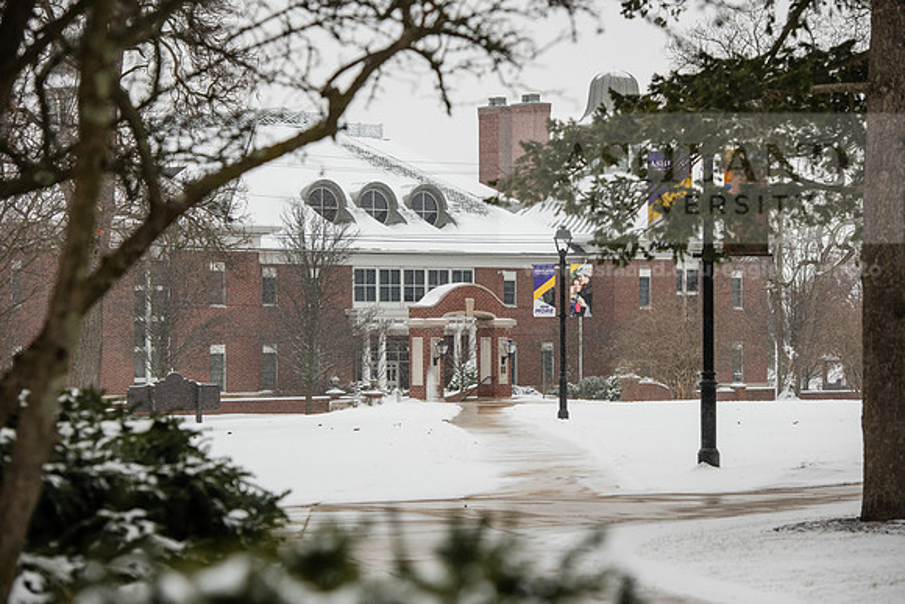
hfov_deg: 17.6
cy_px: 302
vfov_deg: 11.8
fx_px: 2917
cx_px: 452
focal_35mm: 116
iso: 500
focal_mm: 116
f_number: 5
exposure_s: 1/320
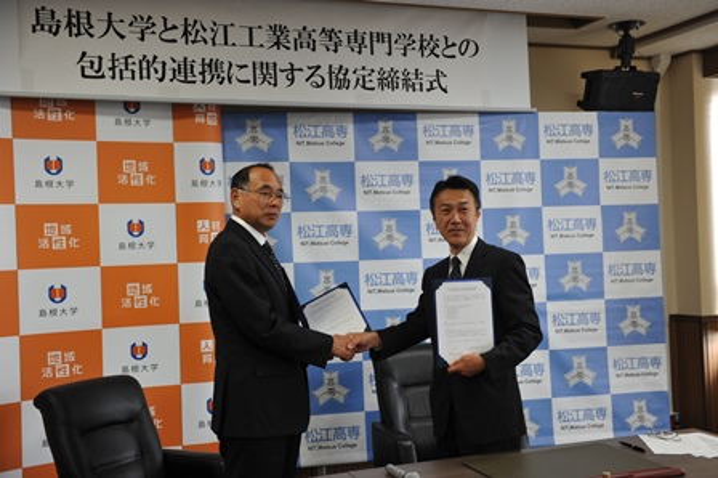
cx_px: 359
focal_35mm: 45
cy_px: 239
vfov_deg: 29.8
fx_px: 897
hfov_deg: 43.6
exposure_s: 1/60
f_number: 4
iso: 200
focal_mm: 45
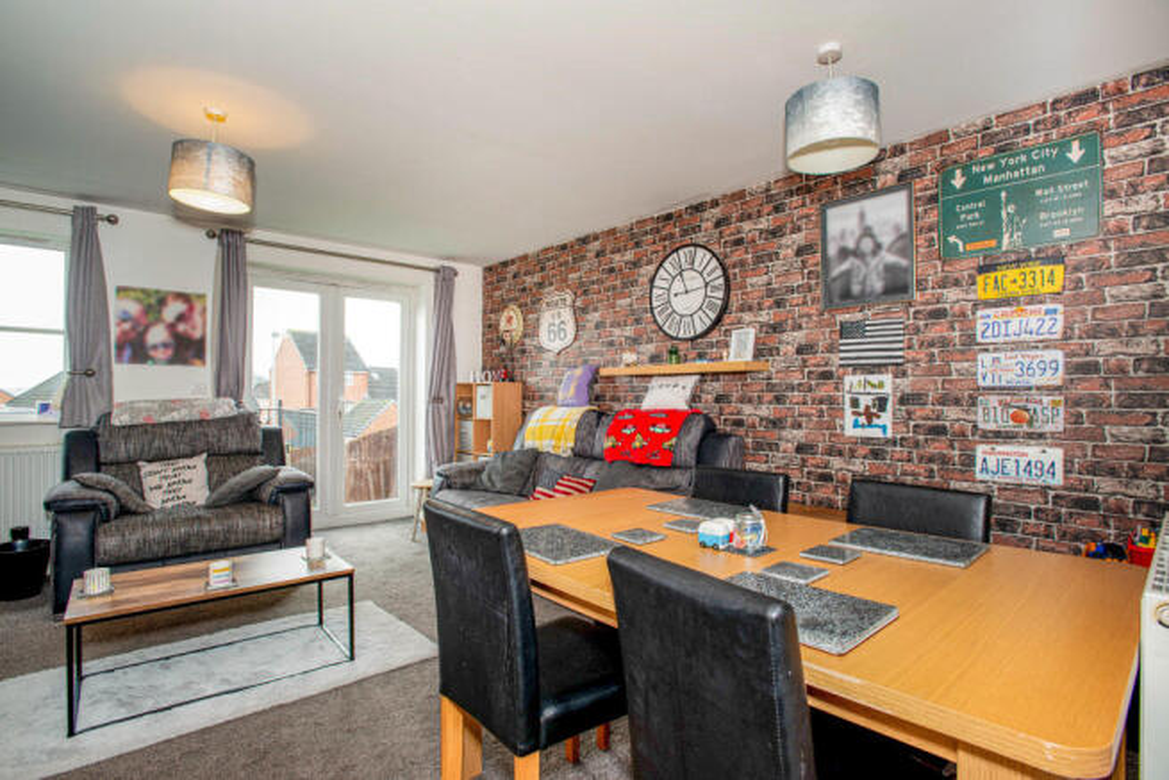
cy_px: 390
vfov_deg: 70.5
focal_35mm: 17
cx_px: 584
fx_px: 552
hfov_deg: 93.3
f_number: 8
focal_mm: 17
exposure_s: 1/20
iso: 400
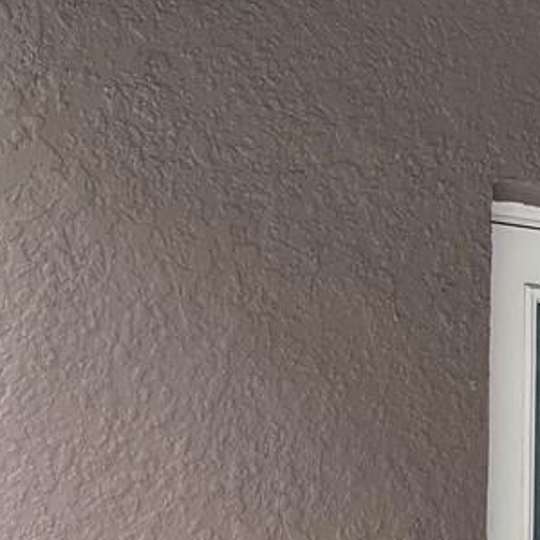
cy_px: 480
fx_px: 2171
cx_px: 1289
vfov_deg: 14.1
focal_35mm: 123
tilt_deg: +1.8
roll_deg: -0.1
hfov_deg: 11.7
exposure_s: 1/588
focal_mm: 5.7
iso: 50
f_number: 1.5
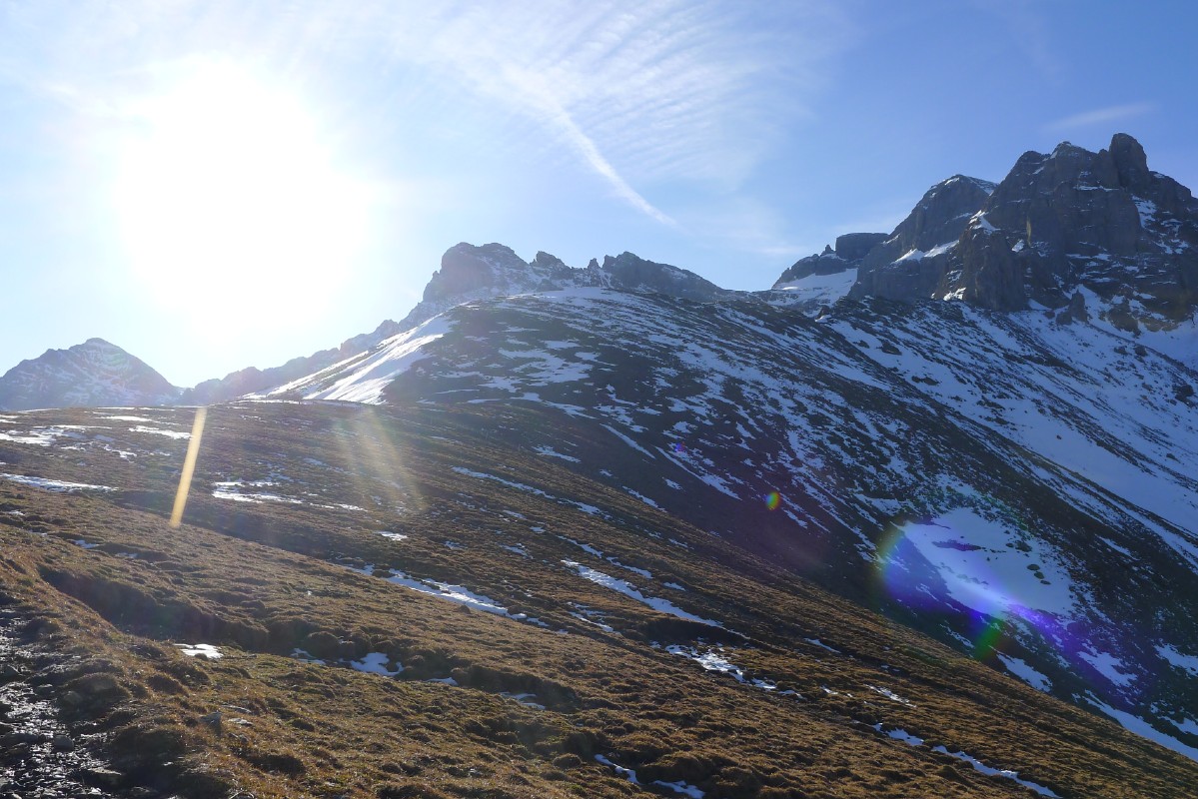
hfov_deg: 58.7
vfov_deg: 41.1
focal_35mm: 32
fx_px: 1065
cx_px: 599
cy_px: 400
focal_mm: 6.8
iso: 80
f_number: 4
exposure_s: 1/800
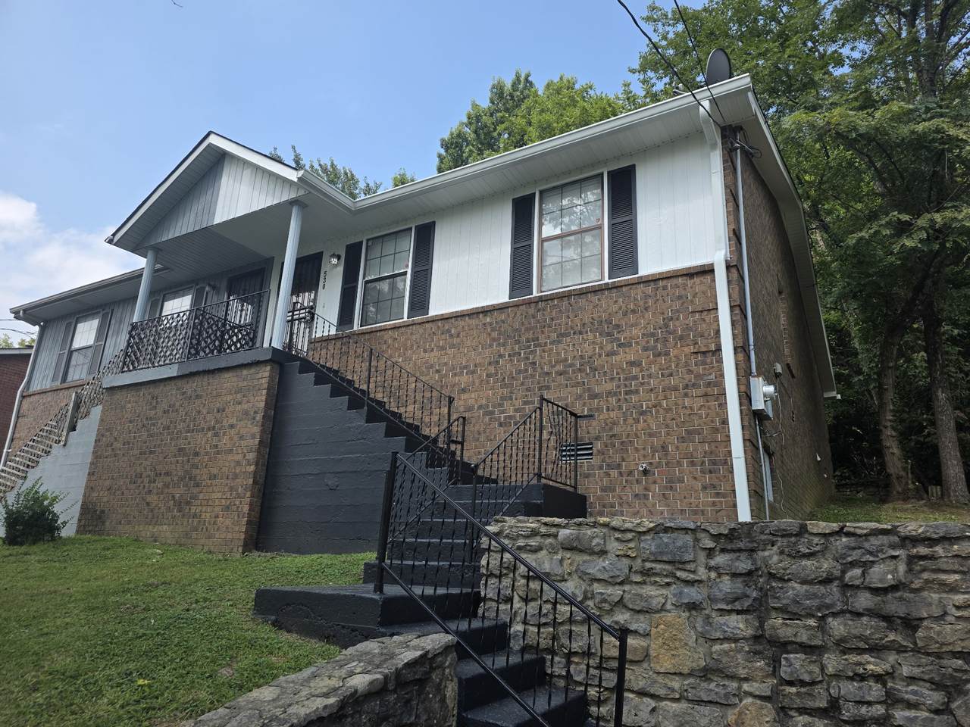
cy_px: 364
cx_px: 485
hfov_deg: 73.9
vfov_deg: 58.9
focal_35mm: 23
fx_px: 644
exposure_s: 1/2497
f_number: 1.7
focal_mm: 6.3
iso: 80
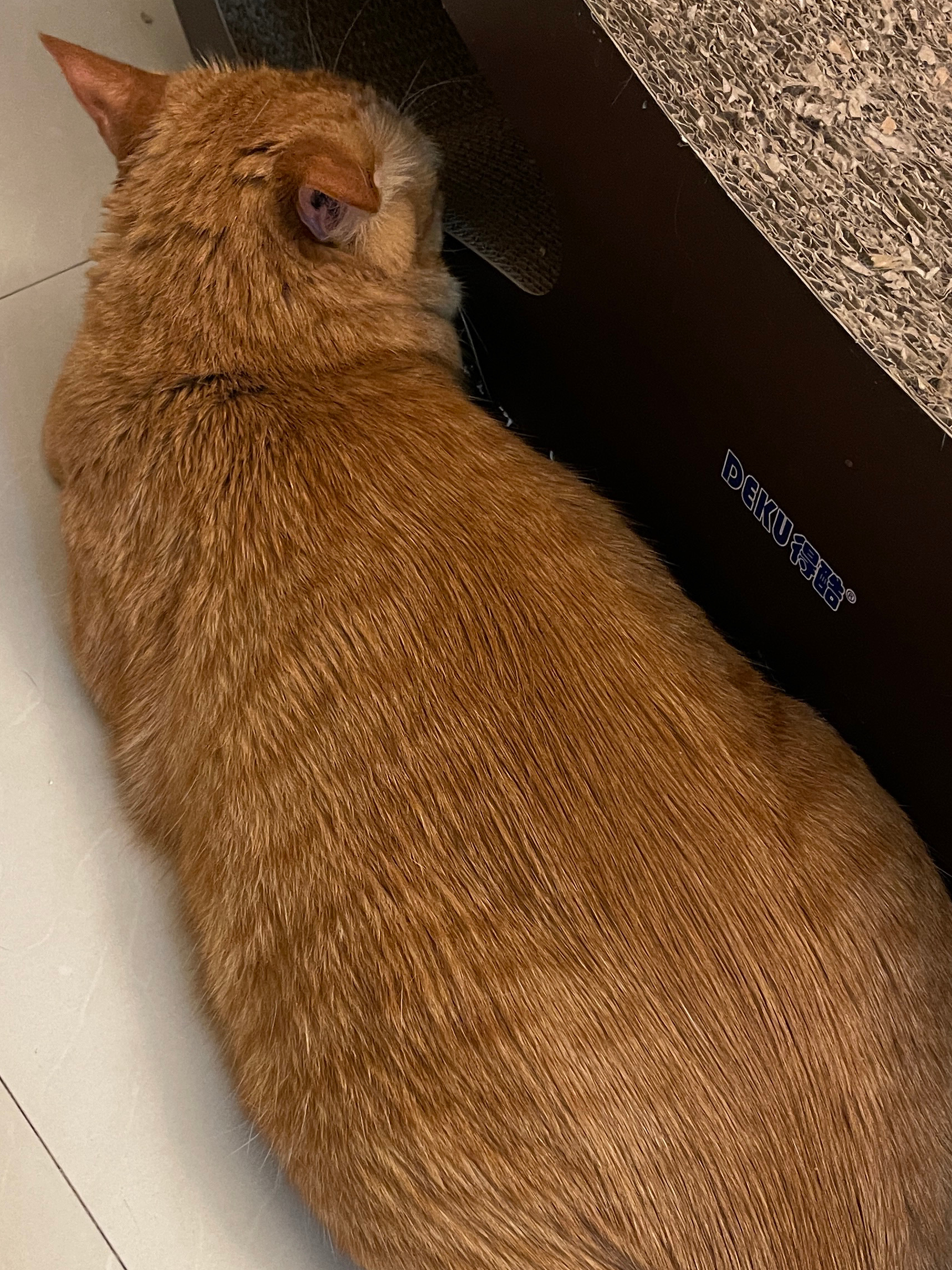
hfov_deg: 32.9
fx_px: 1614
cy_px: 871
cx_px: 444
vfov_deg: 42.2
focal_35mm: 44
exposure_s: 1/33
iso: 500
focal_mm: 5.1
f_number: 1.6
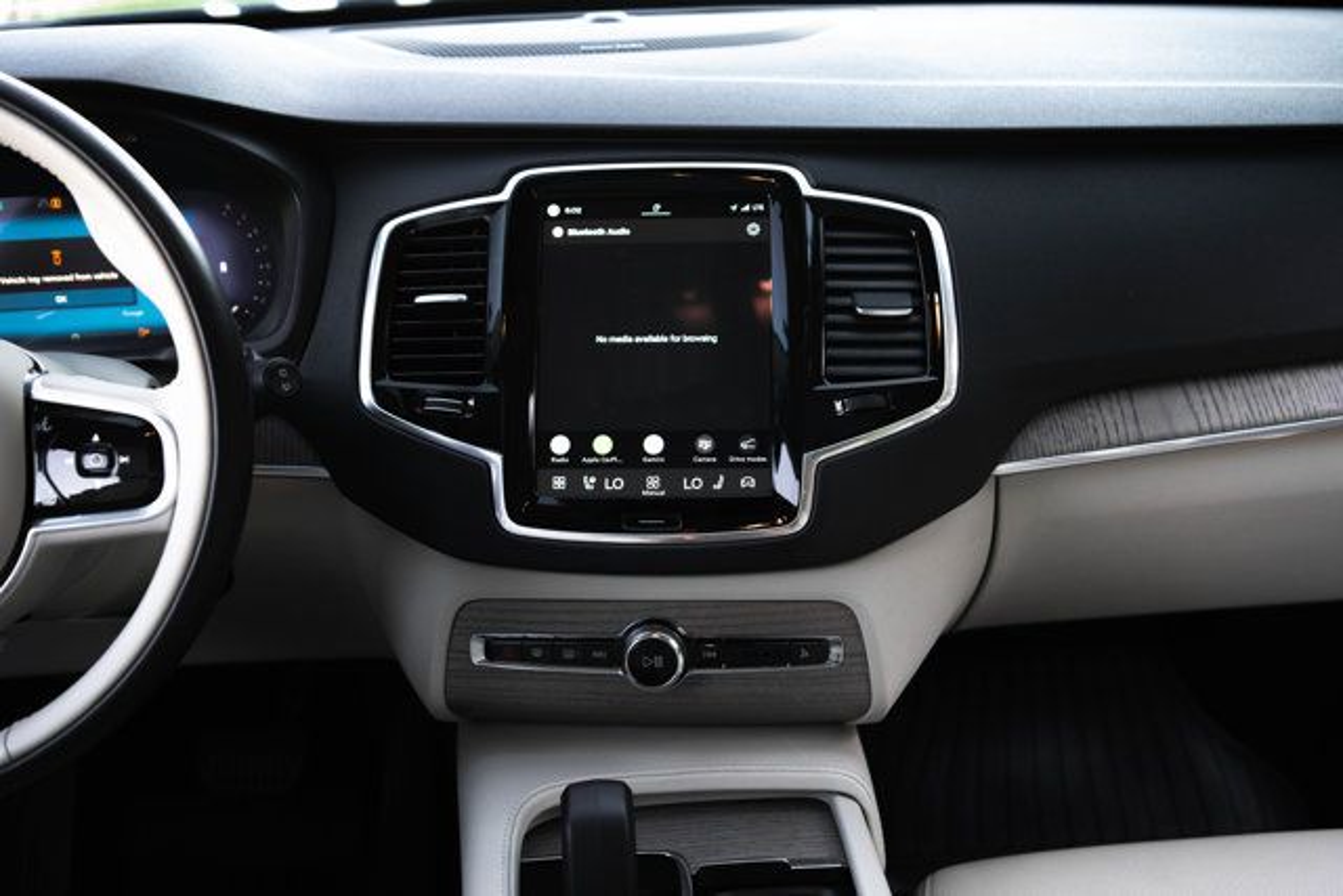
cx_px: 672
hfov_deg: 50.7
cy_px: 448
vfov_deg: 35.1
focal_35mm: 38
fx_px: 1418
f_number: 4
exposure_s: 1/320
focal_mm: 38
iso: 1000
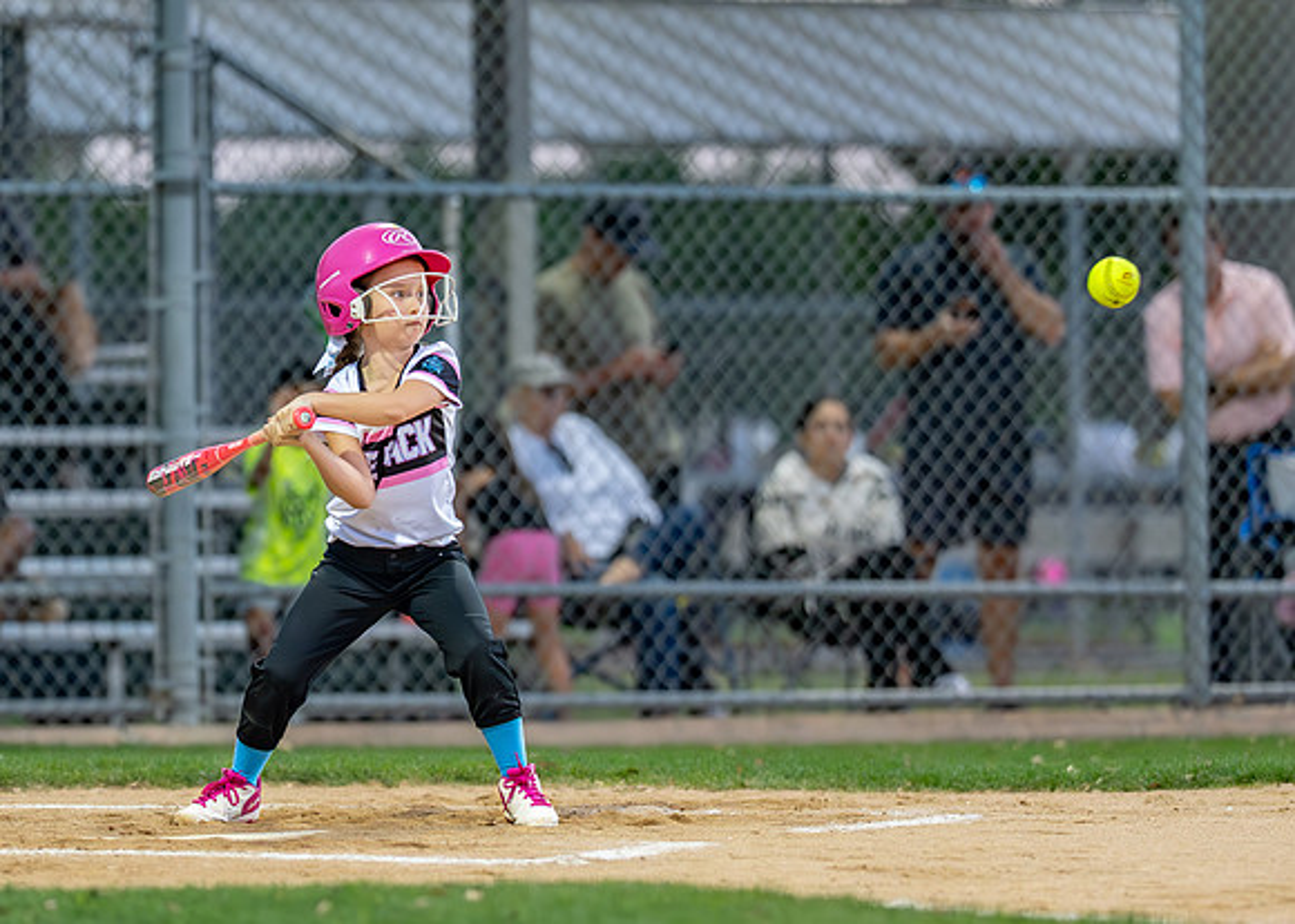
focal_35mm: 321
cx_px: 340
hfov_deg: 6.3
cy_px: 400
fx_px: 11819
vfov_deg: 4.5
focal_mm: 135
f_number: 2
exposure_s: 1/1250
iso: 2000
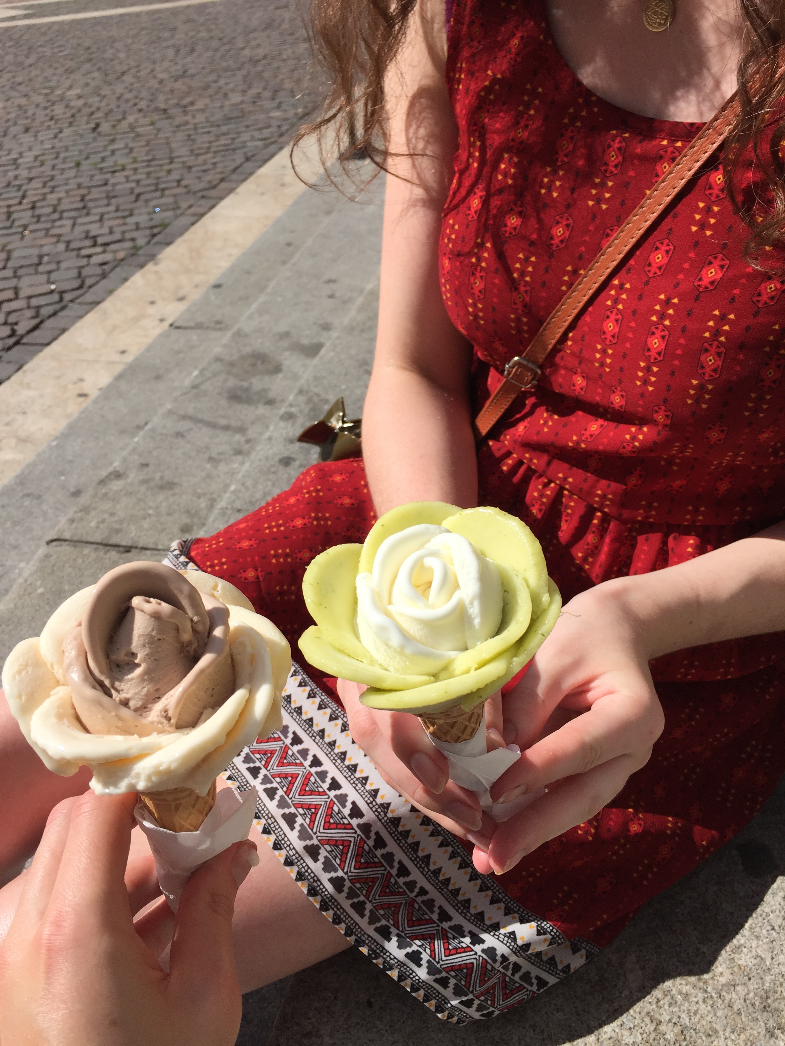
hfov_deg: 48.2
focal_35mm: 29
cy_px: 523
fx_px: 877
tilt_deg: -36.2
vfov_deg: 61.7
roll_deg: +4.0
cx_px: 392
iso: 32
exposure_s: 1/3597
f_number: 2.2
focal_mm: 4.15
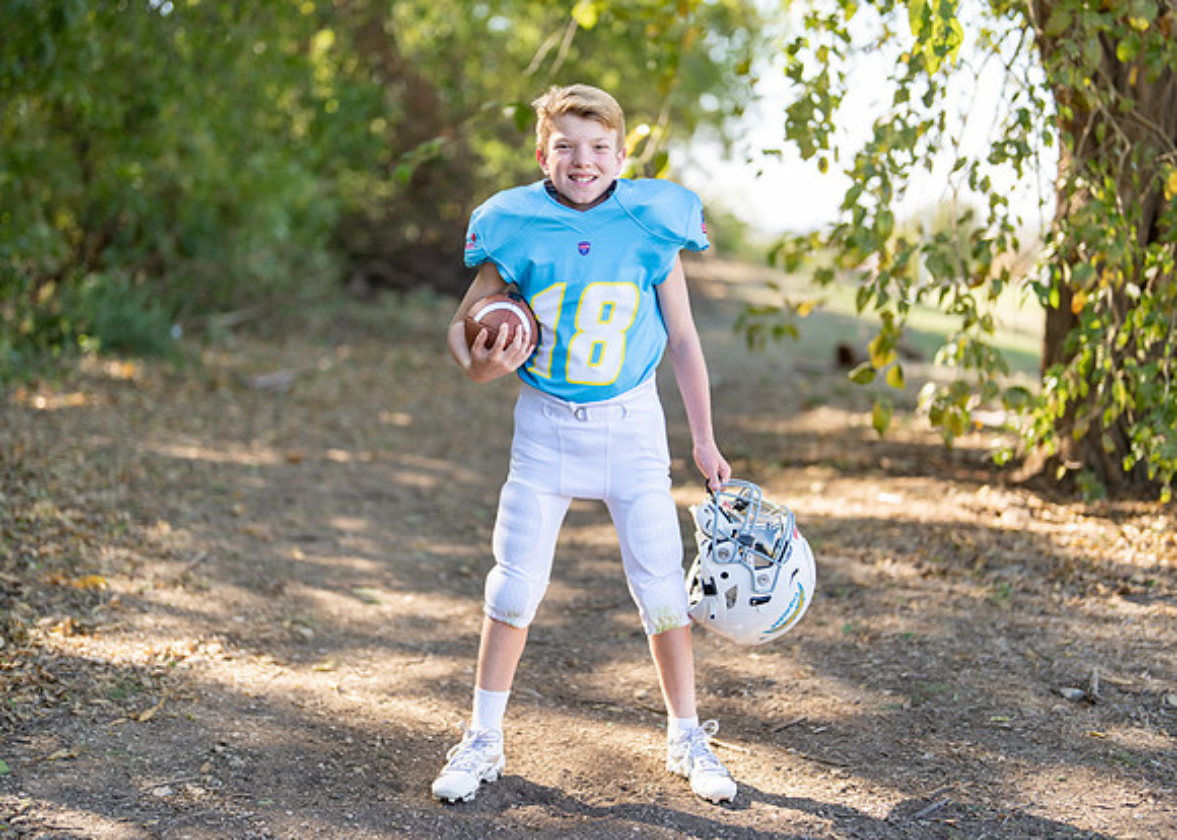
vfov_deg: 25.2
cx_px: 596
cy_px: 417
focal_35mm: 56
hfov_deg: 34.7
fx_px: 1881
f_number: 1.2
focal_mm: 50
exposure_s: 1/1600
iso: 100
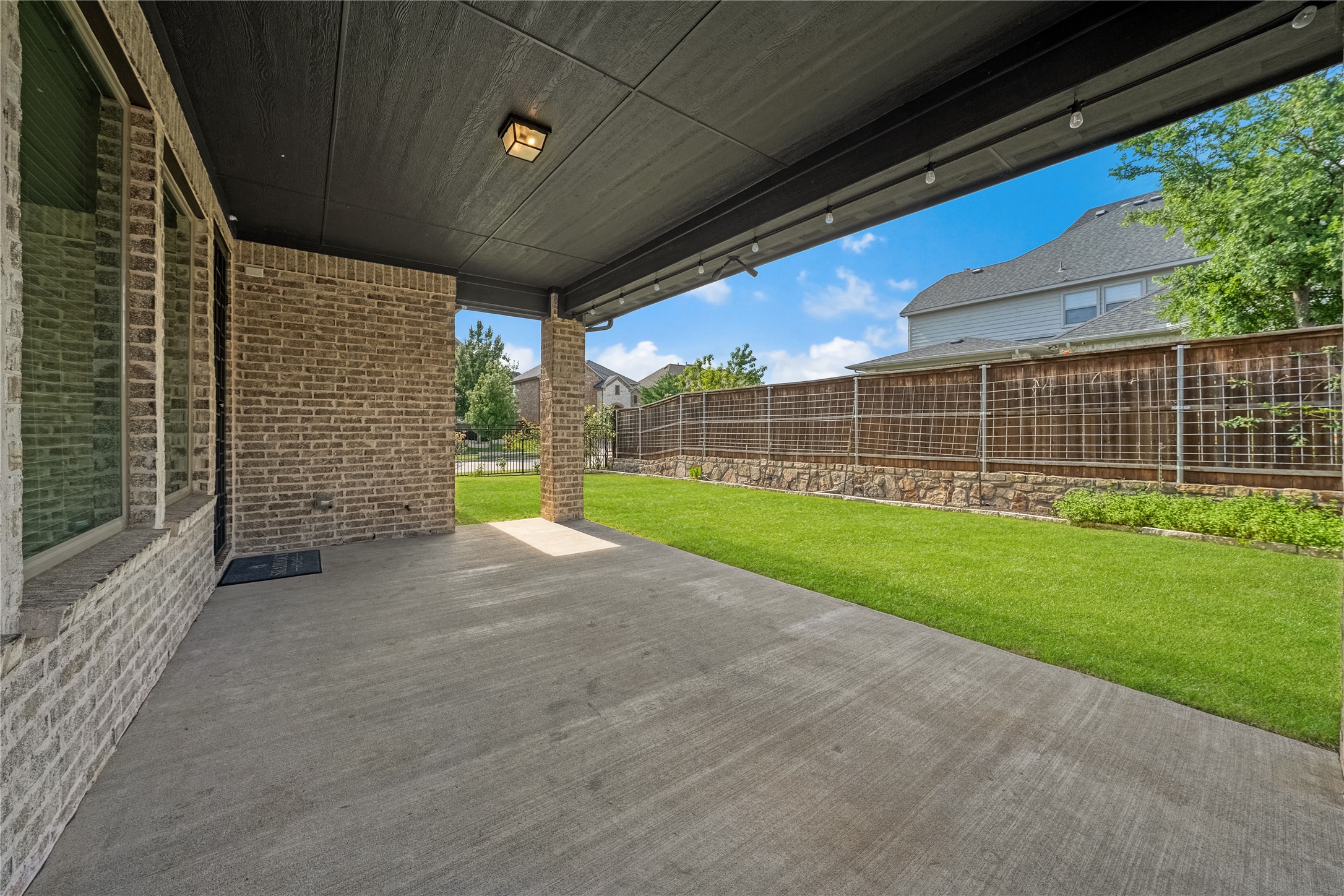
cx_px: 672
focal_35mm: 13
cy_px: 448
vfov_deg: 85.4
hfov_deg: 108.3
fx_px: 485
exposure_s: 1/80
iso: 500
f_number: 9
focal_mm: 13
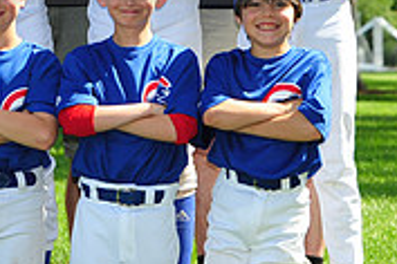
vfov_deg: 4.2
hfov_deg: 6.3
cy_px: -63
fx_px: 3606
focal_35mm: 327
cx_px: -85
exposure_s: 1/200
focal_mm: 100
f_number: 8
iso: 200
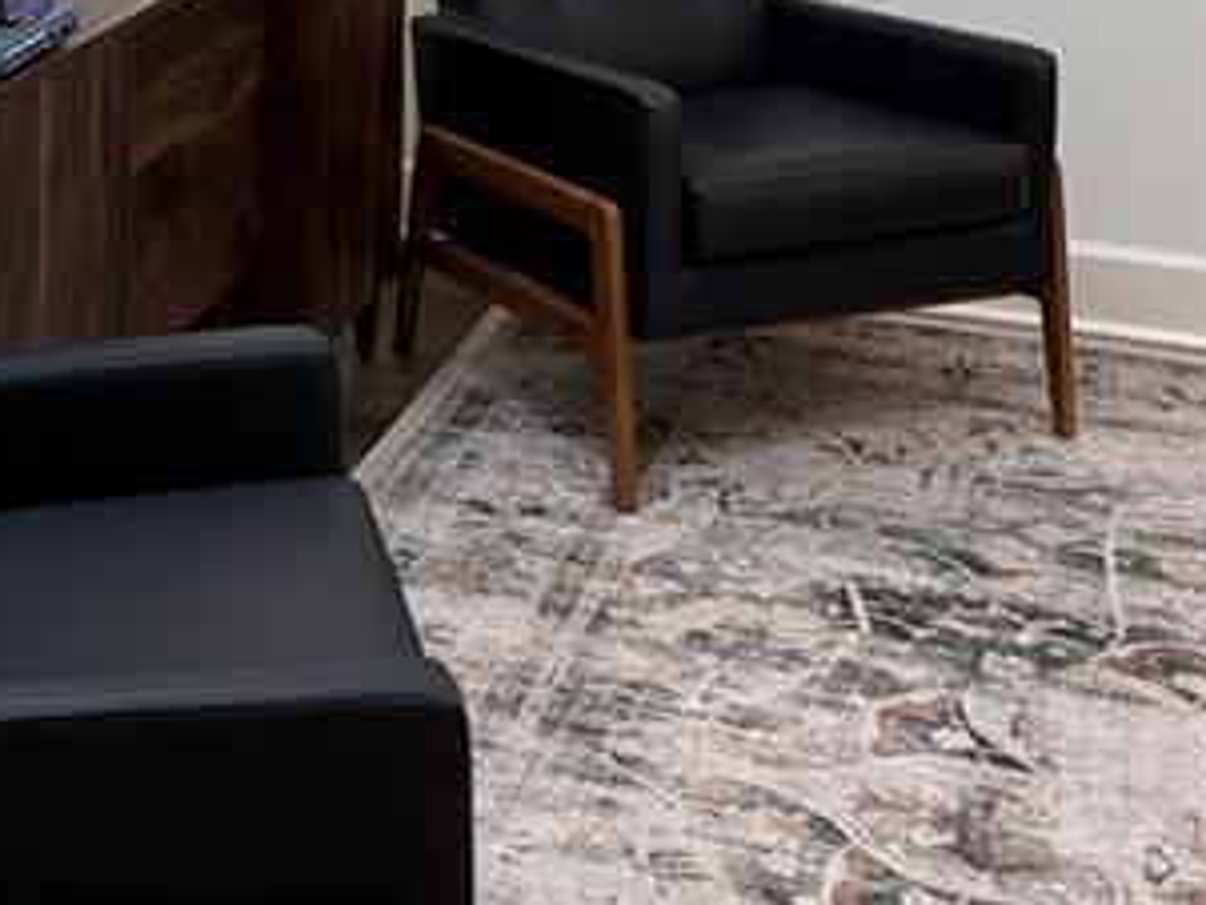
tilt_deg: -7.8
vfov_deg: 20.0
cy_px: -192
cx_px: 168
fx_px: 2405
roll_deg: -0.1
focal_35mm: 69
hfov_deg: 27.3
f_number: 1.6
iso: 125
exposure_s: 1/120
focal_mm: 5.96
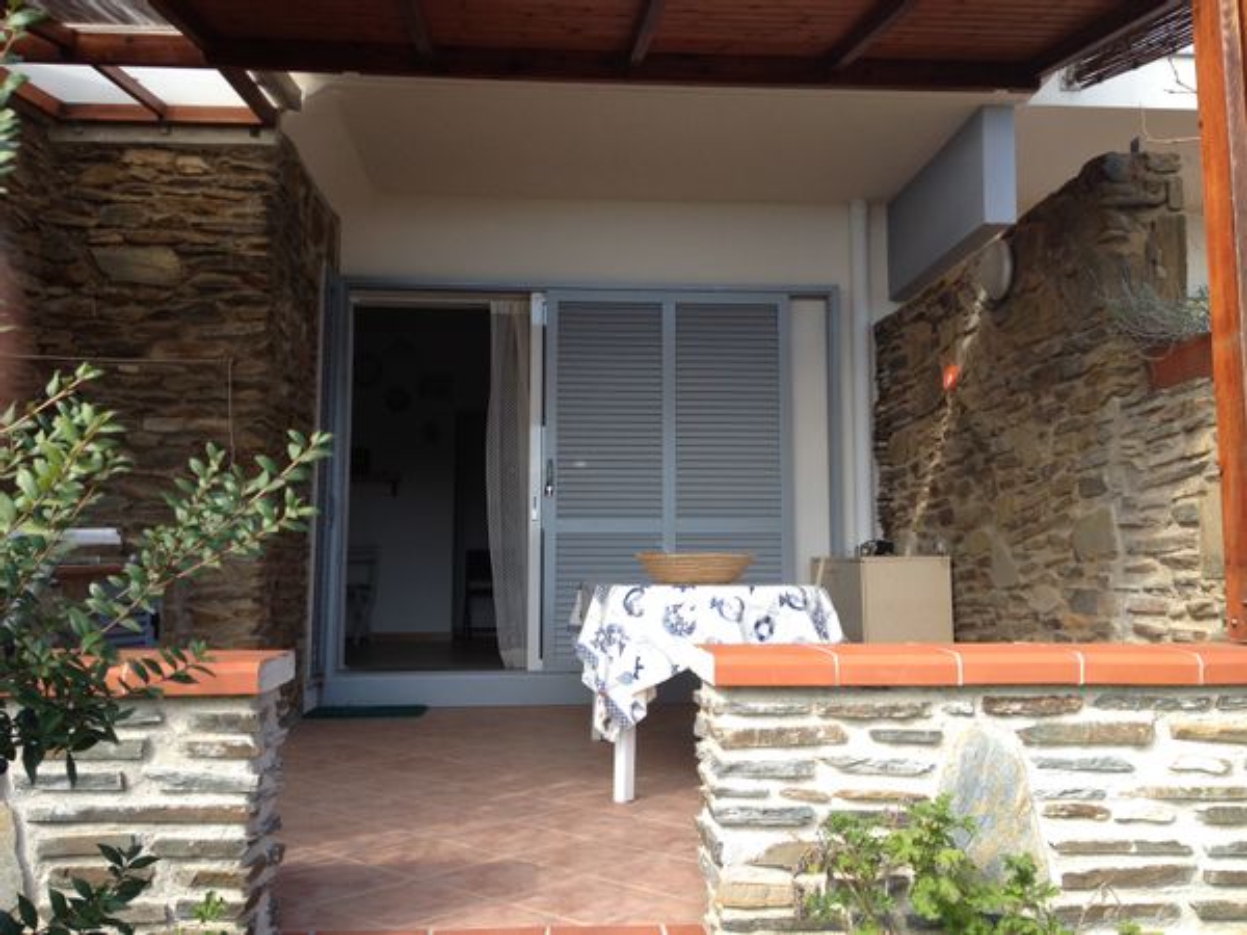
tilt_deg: +4.1
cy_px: 468
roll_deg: +0.5
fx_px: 1261
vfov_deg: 40.7
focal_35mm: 35
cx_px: 624
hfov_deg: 52.6
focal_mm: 4.28
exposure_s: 1/403
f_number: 2.4
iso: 50
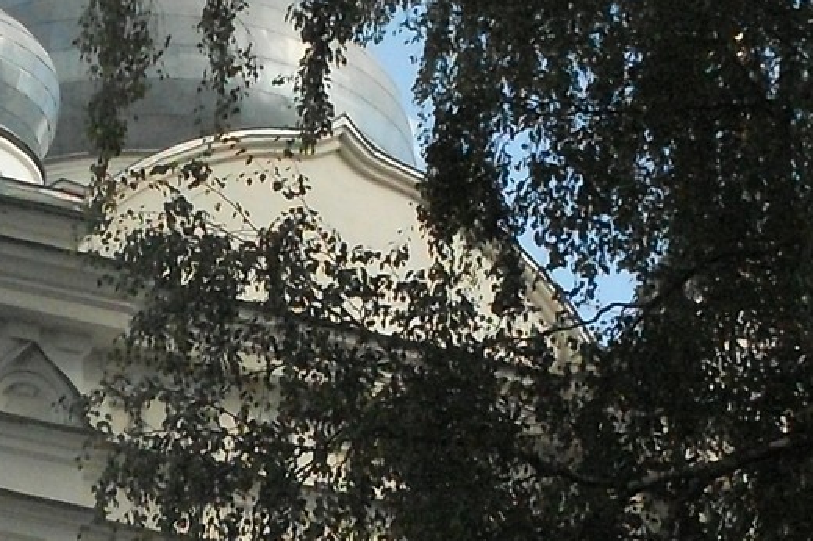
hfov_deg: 18.6
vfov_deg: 12.2
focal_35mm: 109
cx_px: 163
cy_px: 662
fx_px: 2460
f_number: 8.4
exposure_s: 1/500
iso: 400
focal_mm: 6.3
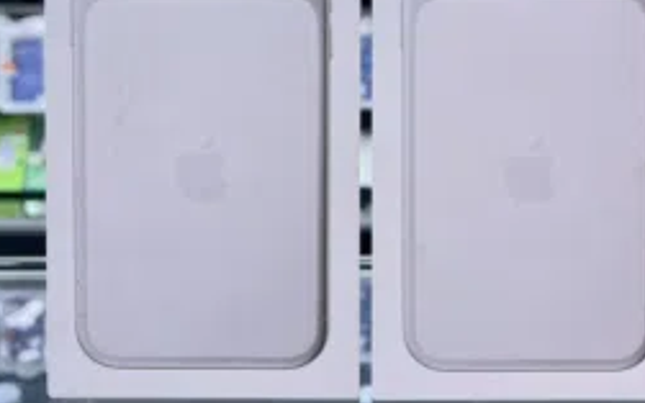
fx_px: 774
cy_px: 33
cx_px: 360
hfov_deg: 45.2
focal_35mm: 44
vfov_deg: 28.0
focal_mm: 5.7
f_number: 1.5
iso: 100
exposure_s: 1/100
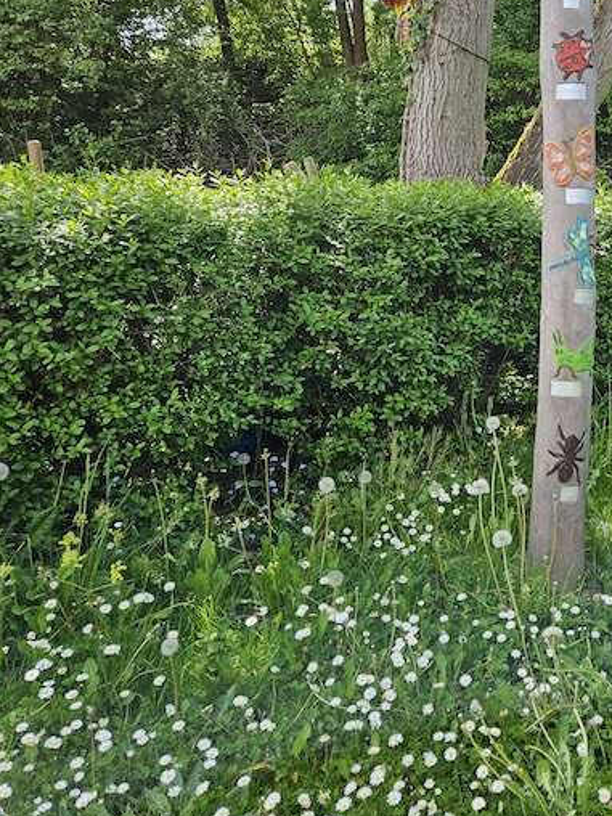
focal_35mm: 38
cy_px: 278
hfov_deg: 36.4
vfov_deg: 48.2
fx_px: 896
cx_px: 492
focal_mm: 5.4
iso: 25
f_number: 1.8
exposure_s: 1/591
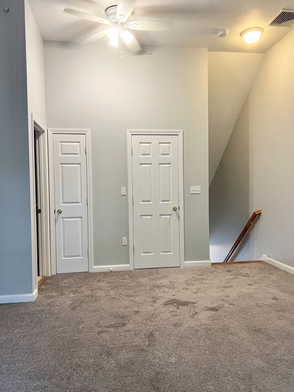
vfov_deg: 67.3
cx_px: 147
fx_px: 294
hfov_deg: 53.1
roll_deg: +1.9
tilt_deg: -3.2
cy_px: 196
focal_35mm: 26
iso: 125
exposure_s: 1/60
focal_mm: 5.7
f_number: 1.5
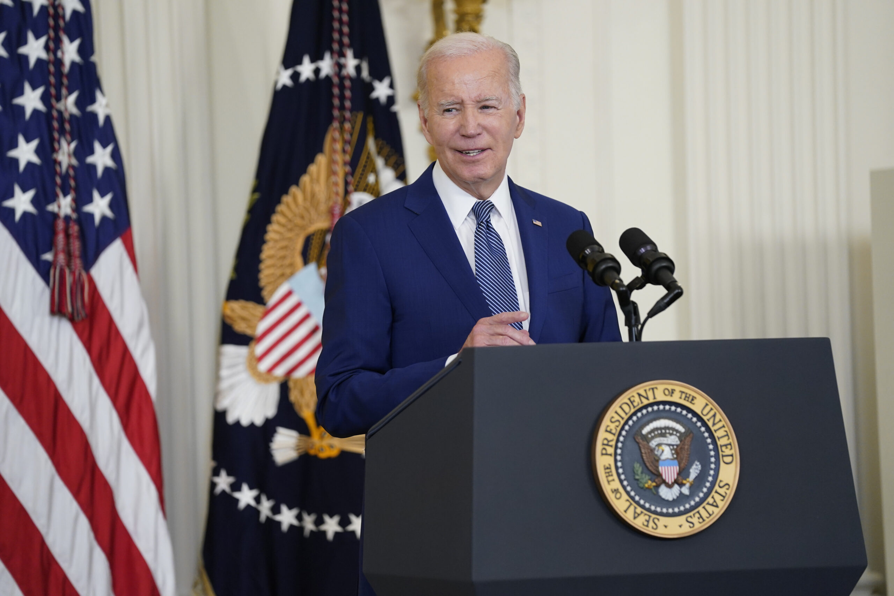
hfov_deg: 11.4
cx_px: 447
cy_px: 298
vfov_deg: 7.6
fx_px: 4495
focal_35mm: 181
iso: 2000
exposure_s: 1/250
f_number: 2.8
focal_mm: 181
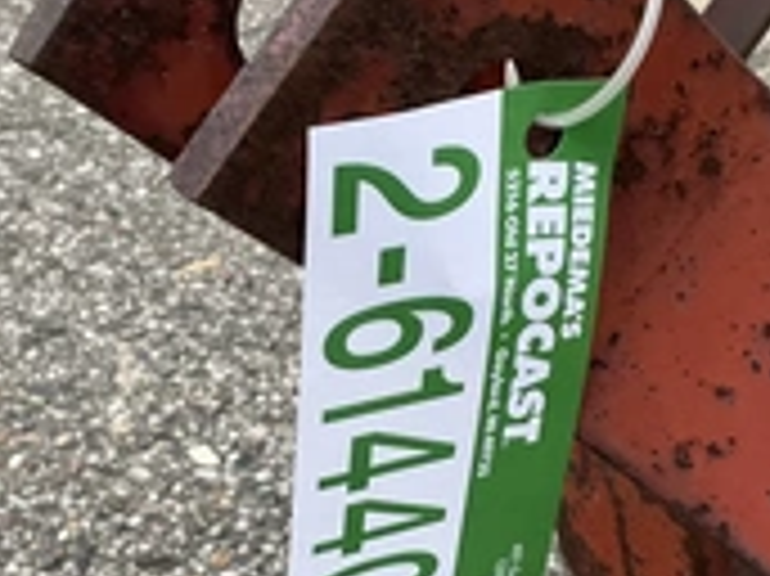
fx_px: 1512
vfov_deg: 21.5
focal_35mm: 68
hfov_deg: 28.6
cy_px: 378
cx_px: 356
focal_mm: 3
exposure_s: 1/103
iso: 64
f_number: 1.8
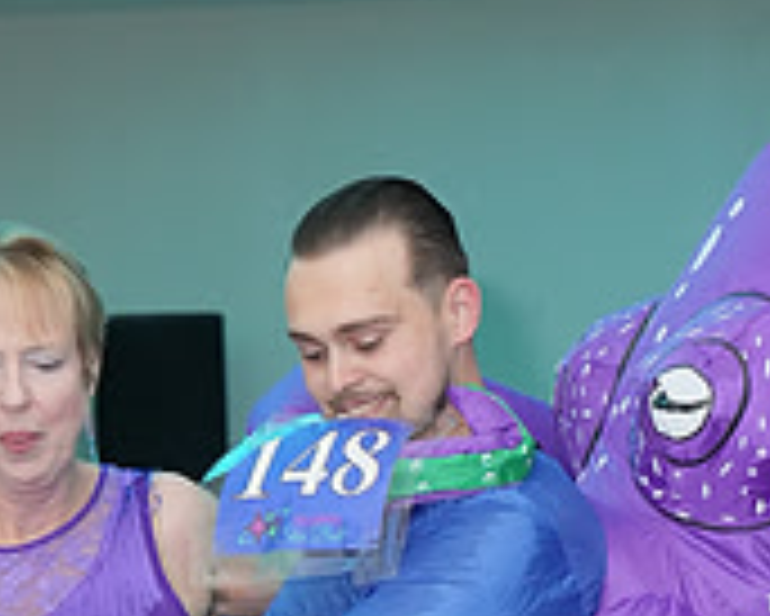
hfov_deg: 12.1
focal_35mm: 159
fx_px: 3626
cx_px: 241
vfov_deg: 9.5
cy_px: 908
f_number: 4
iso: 4000
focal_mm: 50
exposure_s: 1/200
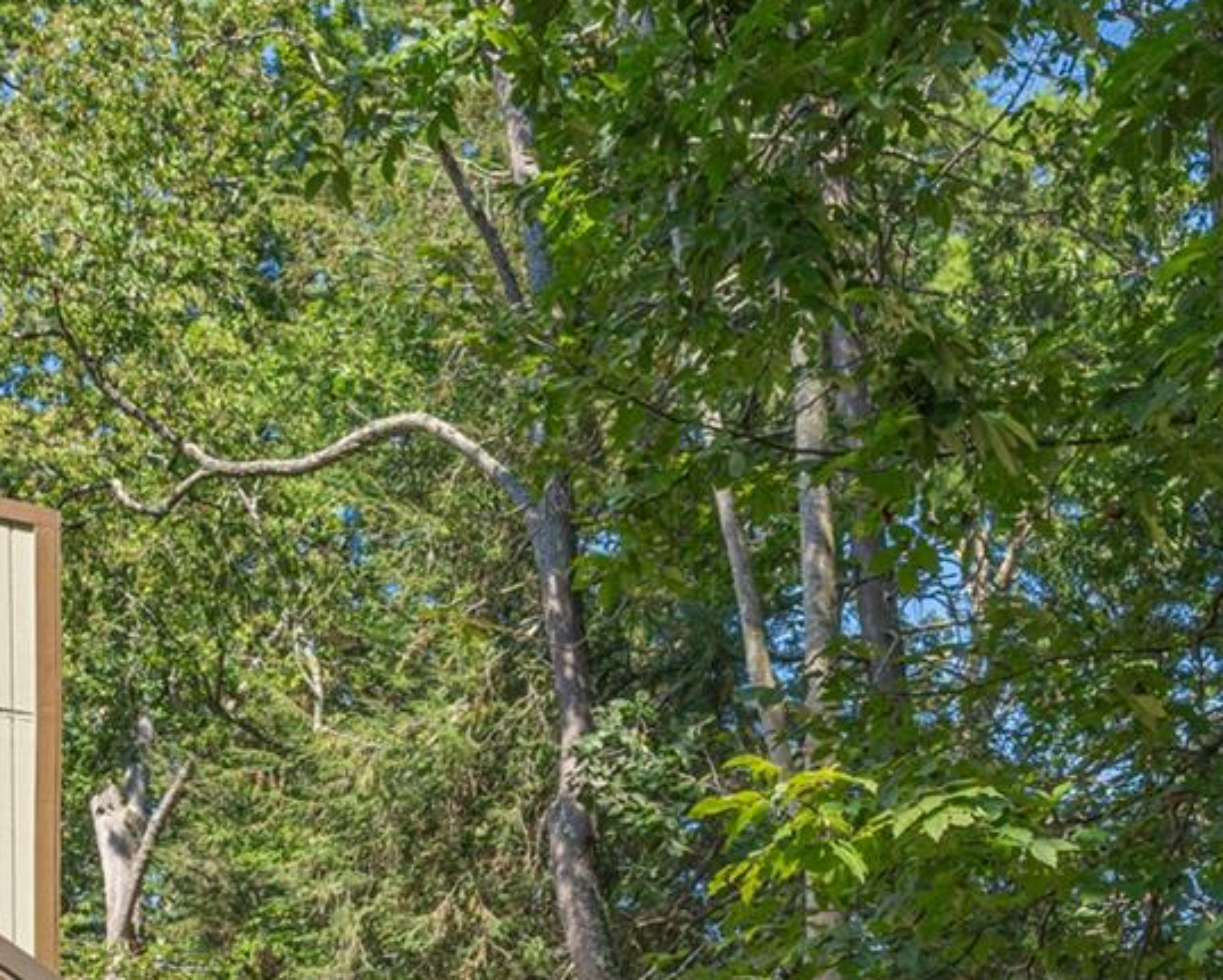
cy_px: 1227
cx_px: 971
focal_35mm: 50
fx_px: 1811
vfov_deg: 26.4
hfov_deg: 36.1
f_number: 8
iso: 320
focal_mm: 14
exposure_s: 1/400
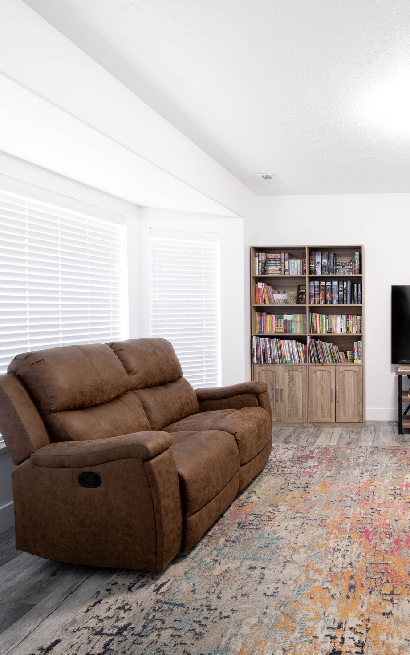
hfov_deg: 46.8
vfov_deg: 77.1
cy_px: 308
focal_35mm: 23
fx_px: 411
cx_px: 382
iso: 160
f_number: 11
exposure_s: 1.6
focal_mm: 14
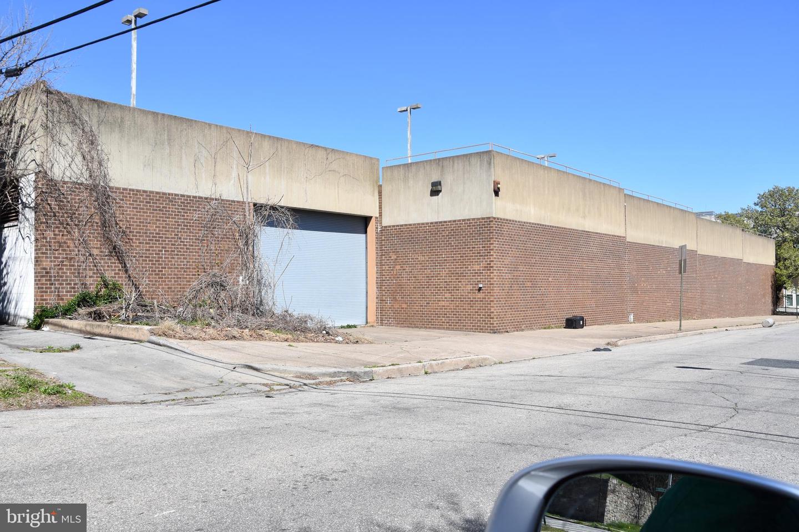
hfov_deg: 59.5
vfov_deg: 41.7
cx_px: 400
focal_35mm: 32
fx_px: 699
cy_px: 266
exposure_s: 1/400
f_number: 10
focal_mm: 21
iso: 200
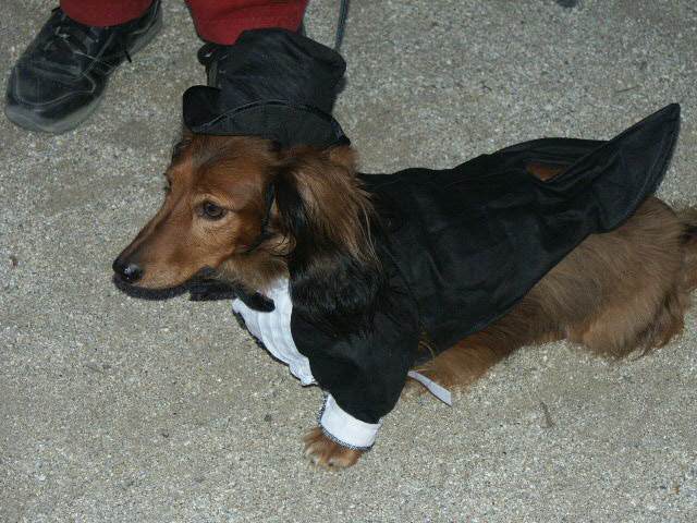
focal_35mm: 114
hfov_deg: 17.3
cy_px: 262
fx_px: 2295
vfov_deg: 13.0
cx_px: 348
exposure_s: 1/90
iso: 200
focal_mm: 28.17
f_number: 3.5
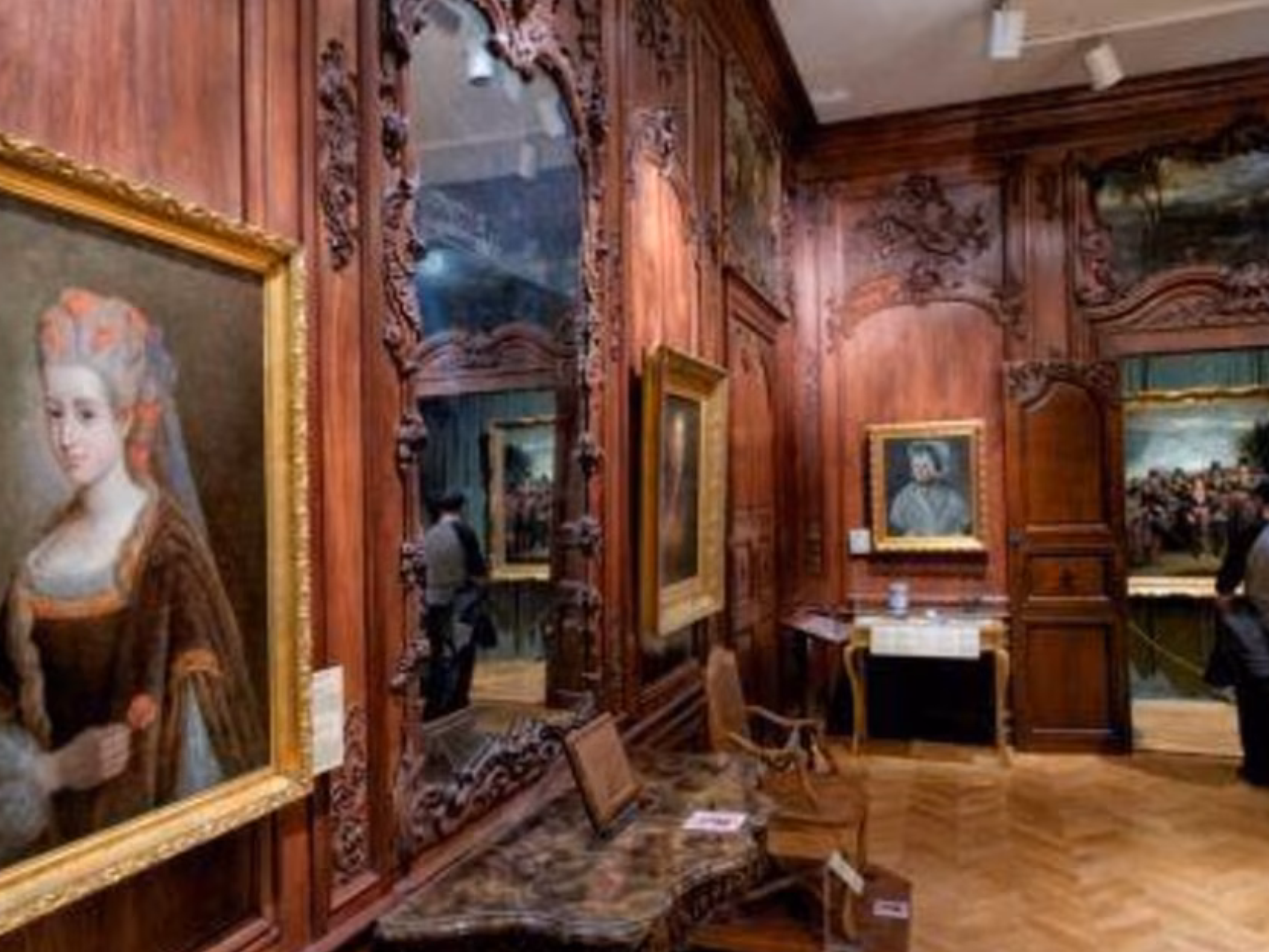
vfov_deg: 51.4
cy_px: 486
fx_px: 990
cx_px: 582
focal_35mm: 27
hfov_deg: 65.2
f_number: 13
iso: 1600
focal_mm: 24
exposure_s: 1
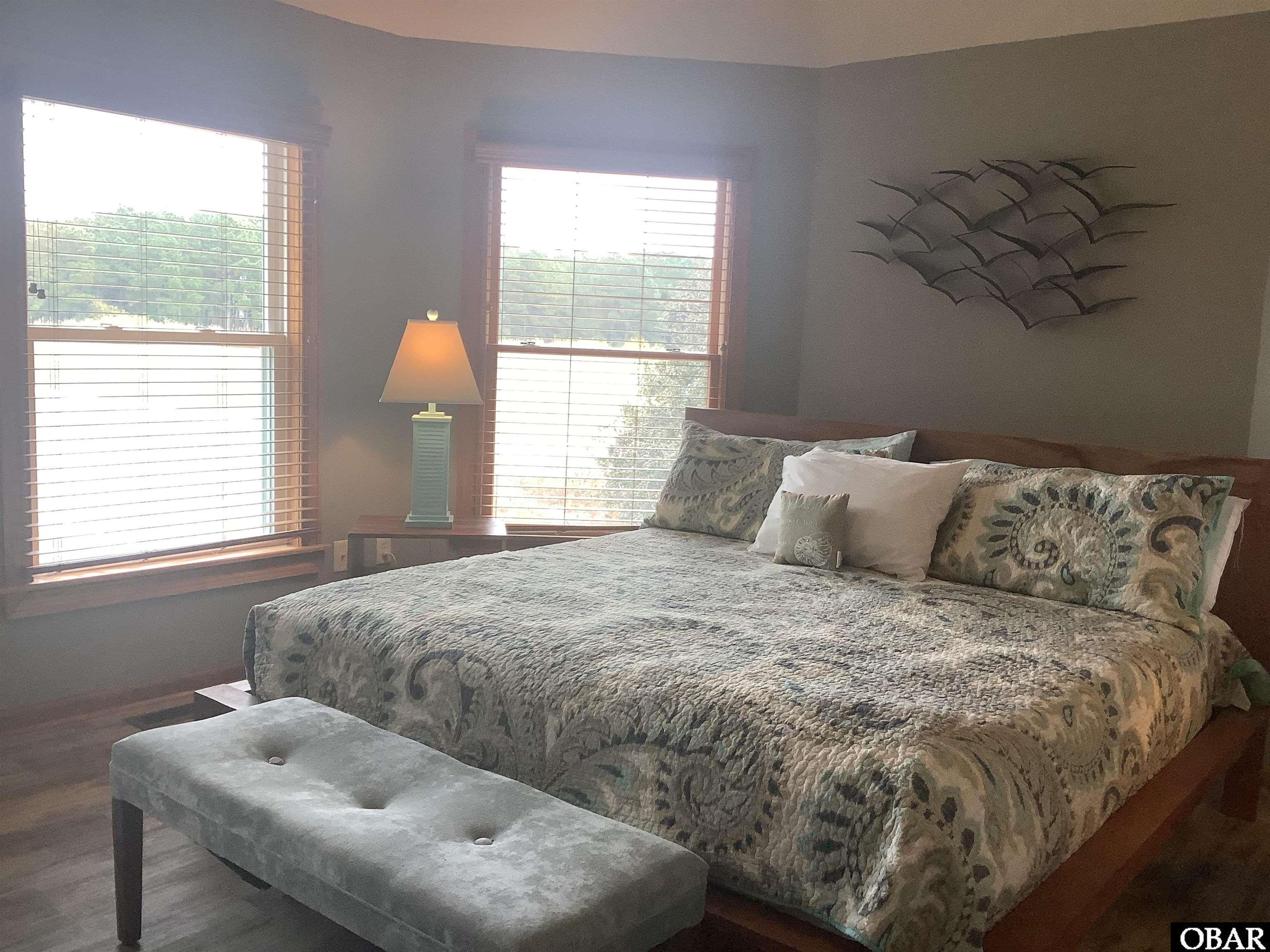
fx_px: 1137
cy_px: 476
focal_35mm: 31
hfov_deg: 58.4
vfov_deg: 45.4
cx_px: 635
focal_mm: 3.3
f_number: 2.4
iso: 64
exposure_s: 1/60
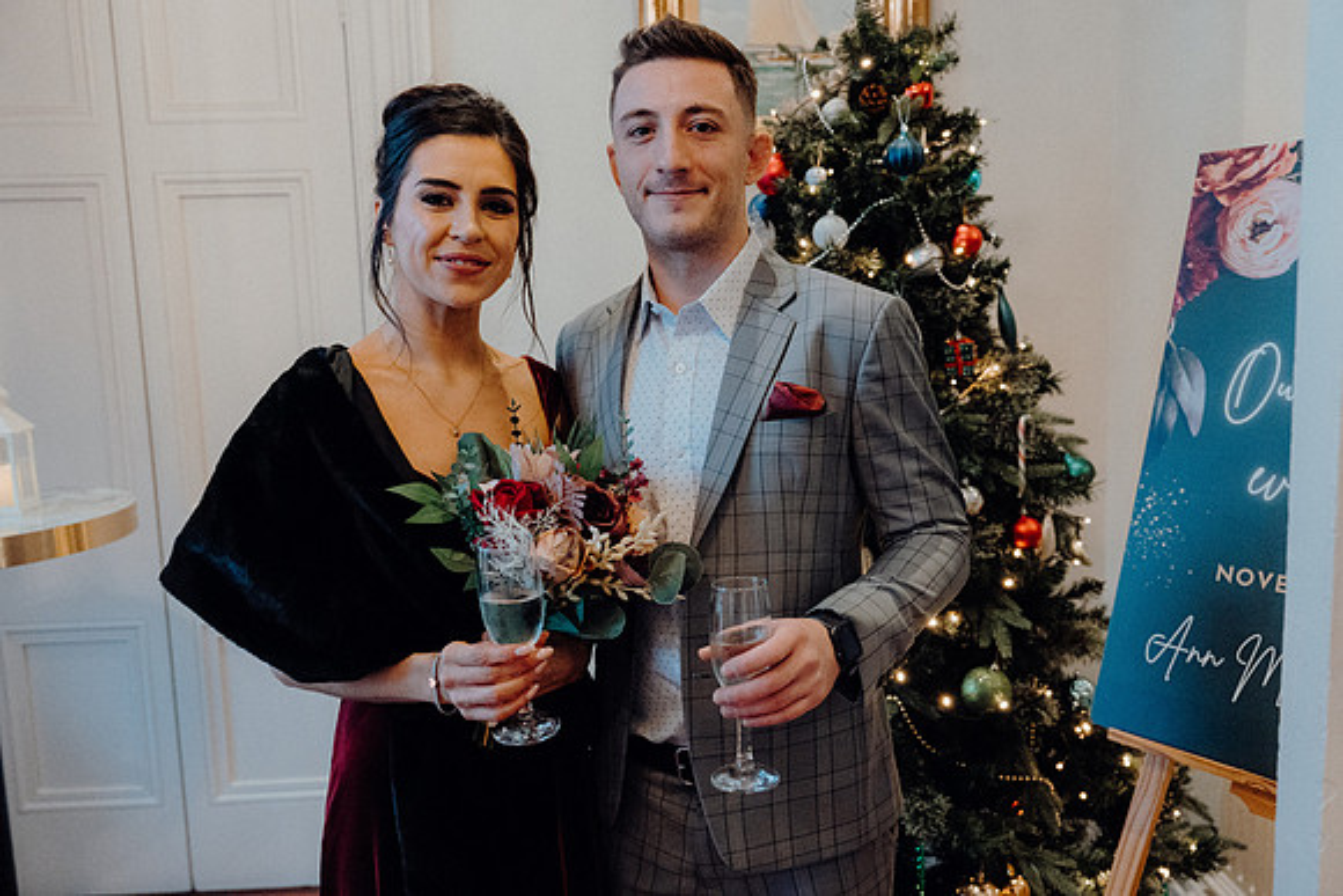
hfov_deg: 61.9
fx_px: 1119
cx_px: 672
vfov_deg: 43.6
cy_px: 448
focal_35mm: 30
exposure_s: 1/200
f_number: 3.5
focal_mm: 30
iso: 5000
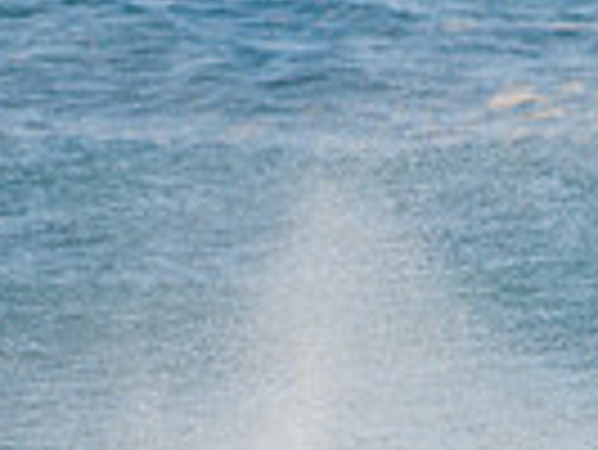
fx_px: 36224
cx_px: 1205
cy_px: 835
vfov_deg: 0.7
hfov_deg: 0.9
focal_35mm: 2095
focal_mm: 500
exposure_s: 1/1600
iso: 200
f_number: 5.6
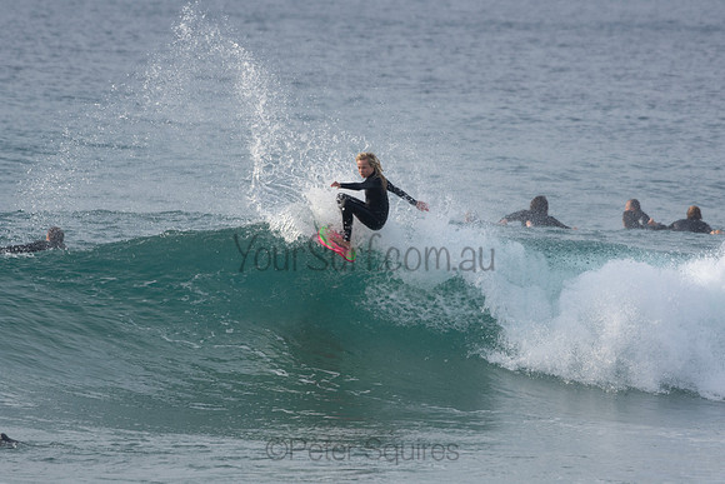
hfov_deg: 4.3
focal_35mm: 480
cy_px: 242
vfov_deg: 2.9
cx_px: 362
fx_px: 9668
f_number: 5.6
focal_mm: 320
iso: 450
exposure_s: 1/1600
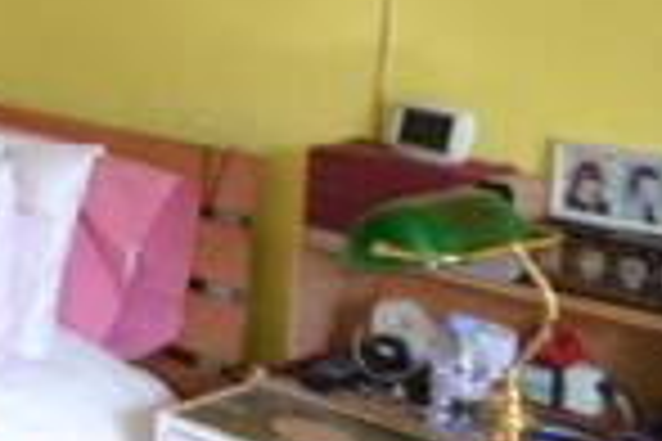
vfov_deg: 19.1
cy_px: -97
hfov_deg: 21.2
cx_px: -502
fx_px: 1232
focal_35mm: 67
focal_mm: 10
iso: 400
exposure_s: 1/80
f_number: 4.5
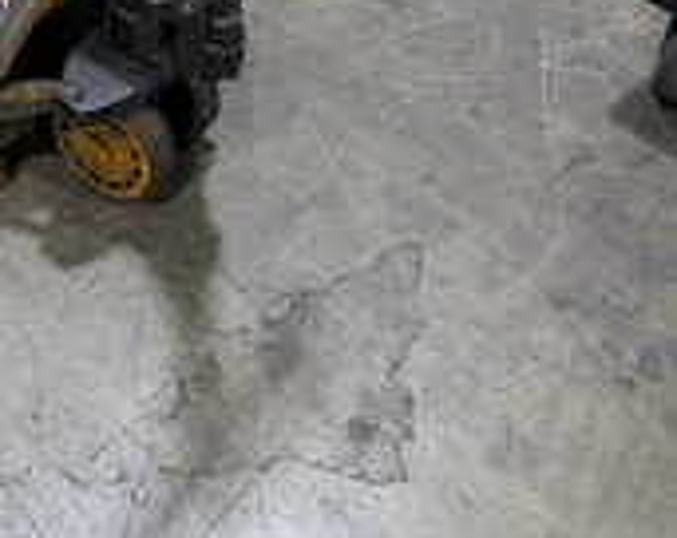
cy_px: -87
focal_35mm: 55
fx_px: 1100
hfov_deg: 32.8
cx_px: 89
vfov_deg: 25.1
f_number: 1.68
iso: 1226
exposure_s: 1/120
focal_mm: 6.9
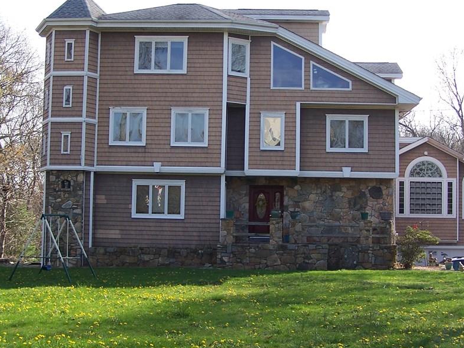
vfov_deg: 28.0
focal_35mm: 52
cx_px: 250
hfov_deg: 36.8
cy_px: 176
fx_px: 697
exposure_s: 1/400
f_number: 2.8
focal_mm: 6.7
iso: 80
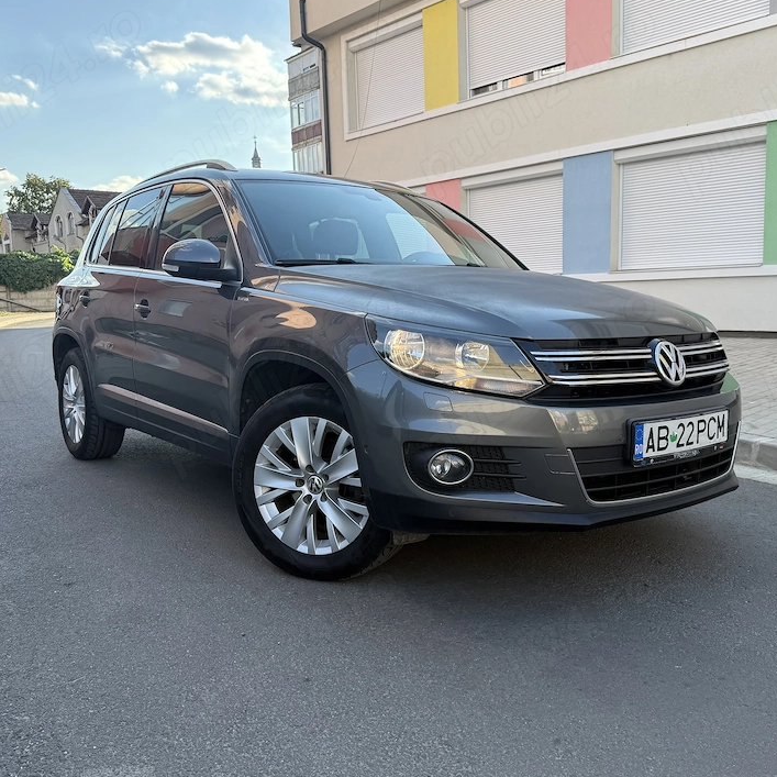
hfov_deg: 54.0
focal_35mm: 30
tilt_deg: -7.9
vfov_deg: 54.0
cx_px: 408
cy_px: 398
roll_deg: +1.4
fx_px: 762
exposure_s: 1/796
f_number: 1.78
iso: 80
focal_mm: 6.76
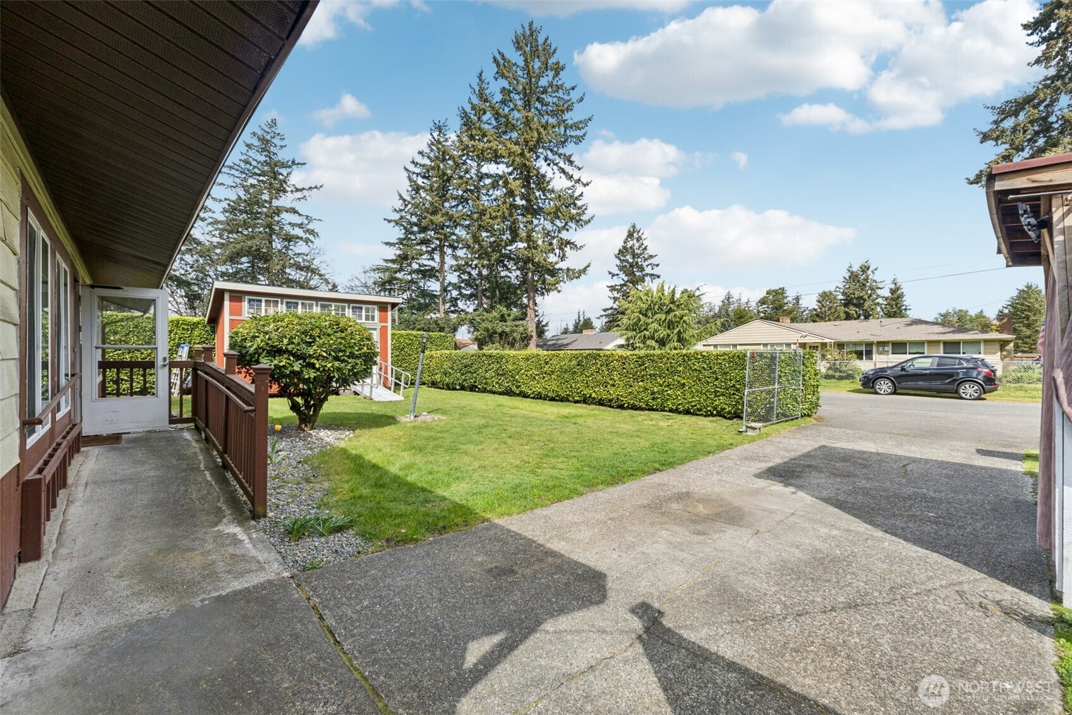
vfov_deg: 77.3
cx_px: 536
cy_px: 358
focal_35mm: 15
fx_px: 447
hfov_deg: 100.4
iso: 100
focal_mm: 10
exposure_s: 1/100
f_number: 9
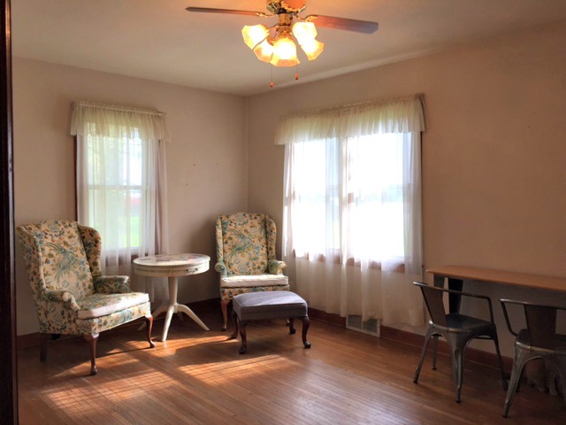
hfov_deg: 61.7
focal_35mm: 29
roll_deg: -1.5
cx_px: 283
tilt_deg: -1.2
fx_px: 474
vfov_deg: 48.2
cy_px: 212
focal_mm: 4.15
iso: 40
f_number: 2.2
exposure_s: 1/120
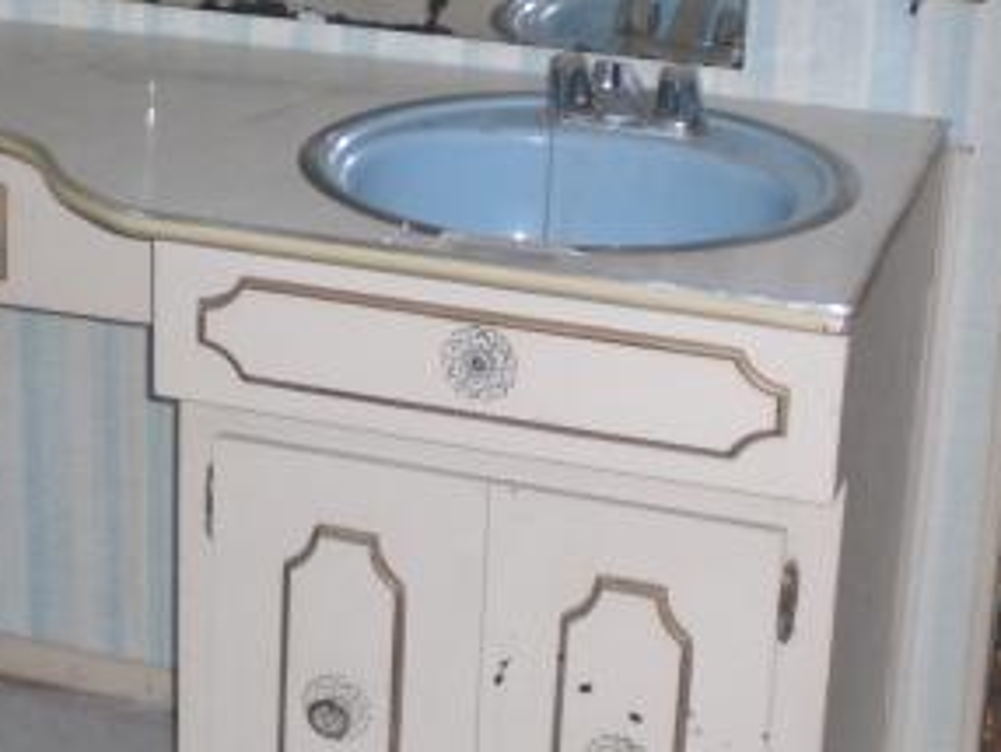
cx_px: 424
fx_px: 2460
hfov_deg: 23.0
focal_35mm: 85
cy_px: 164
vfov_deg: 17.3
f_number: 3.1
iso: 200
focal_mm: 6.3
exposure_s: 1/60
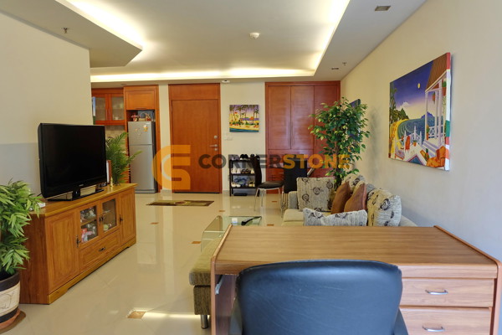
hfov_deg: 73.7
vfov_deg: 53.1
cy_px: 168
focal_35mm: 24
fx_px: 335
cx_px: 251
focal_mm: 16
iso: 800
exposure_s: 1/30
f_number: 3.5
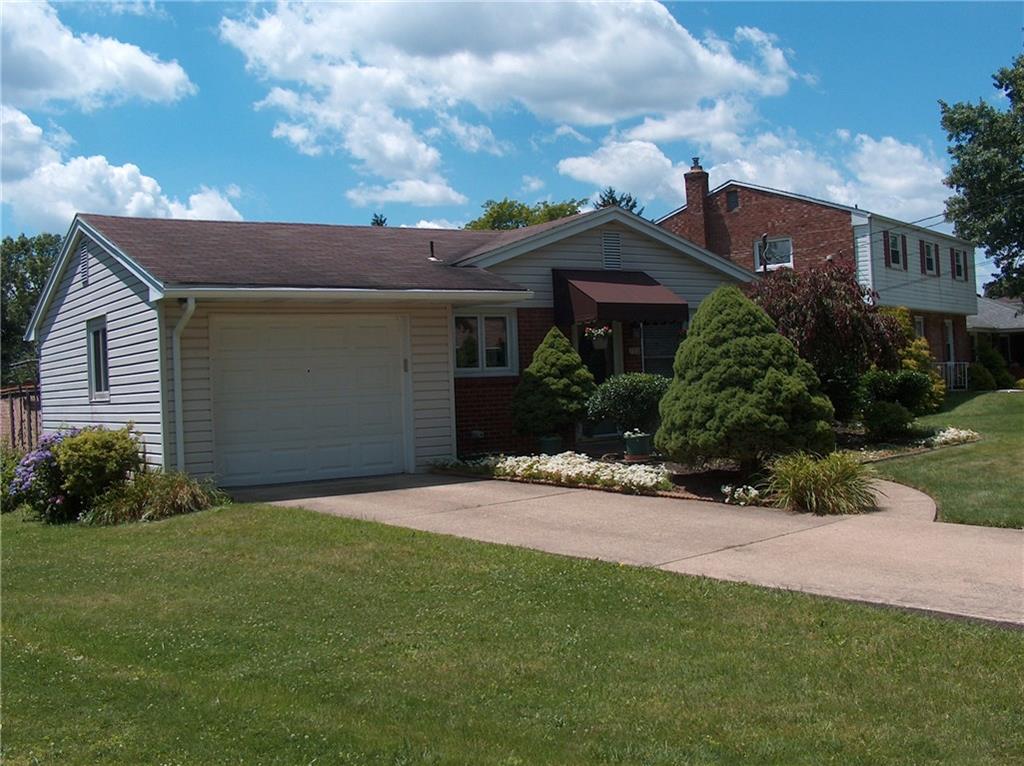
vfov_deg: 38.6
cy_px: 383
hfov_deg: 50.2
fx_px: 1093
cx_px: 512
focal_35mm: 37
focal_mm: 7.6
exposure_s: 1/410
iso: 100
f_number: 6.7
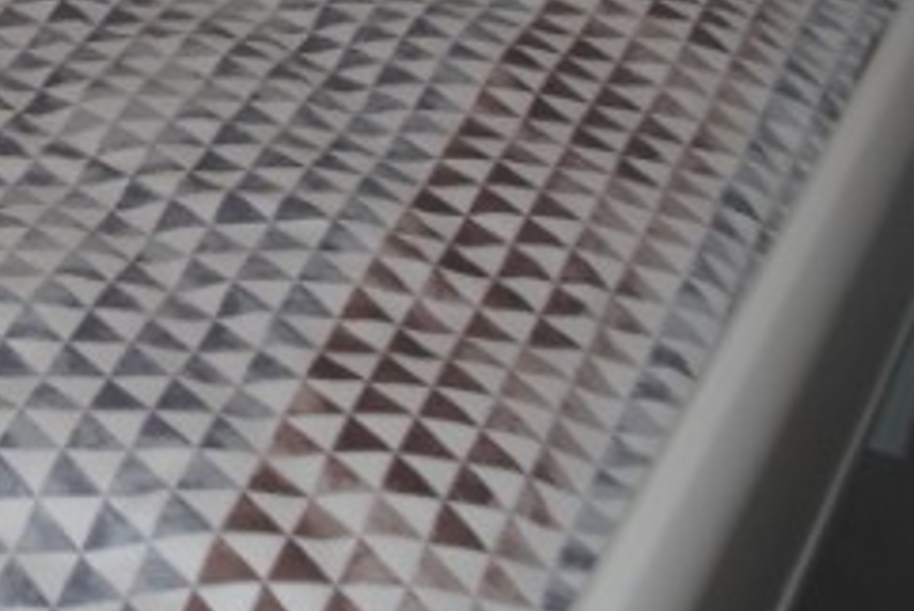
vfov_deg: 13.3
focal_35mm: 101
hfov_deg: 18.6
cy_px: -83
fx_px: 2566
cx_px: -322
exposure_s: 1/60
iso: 200
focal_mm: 18
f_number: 3.5
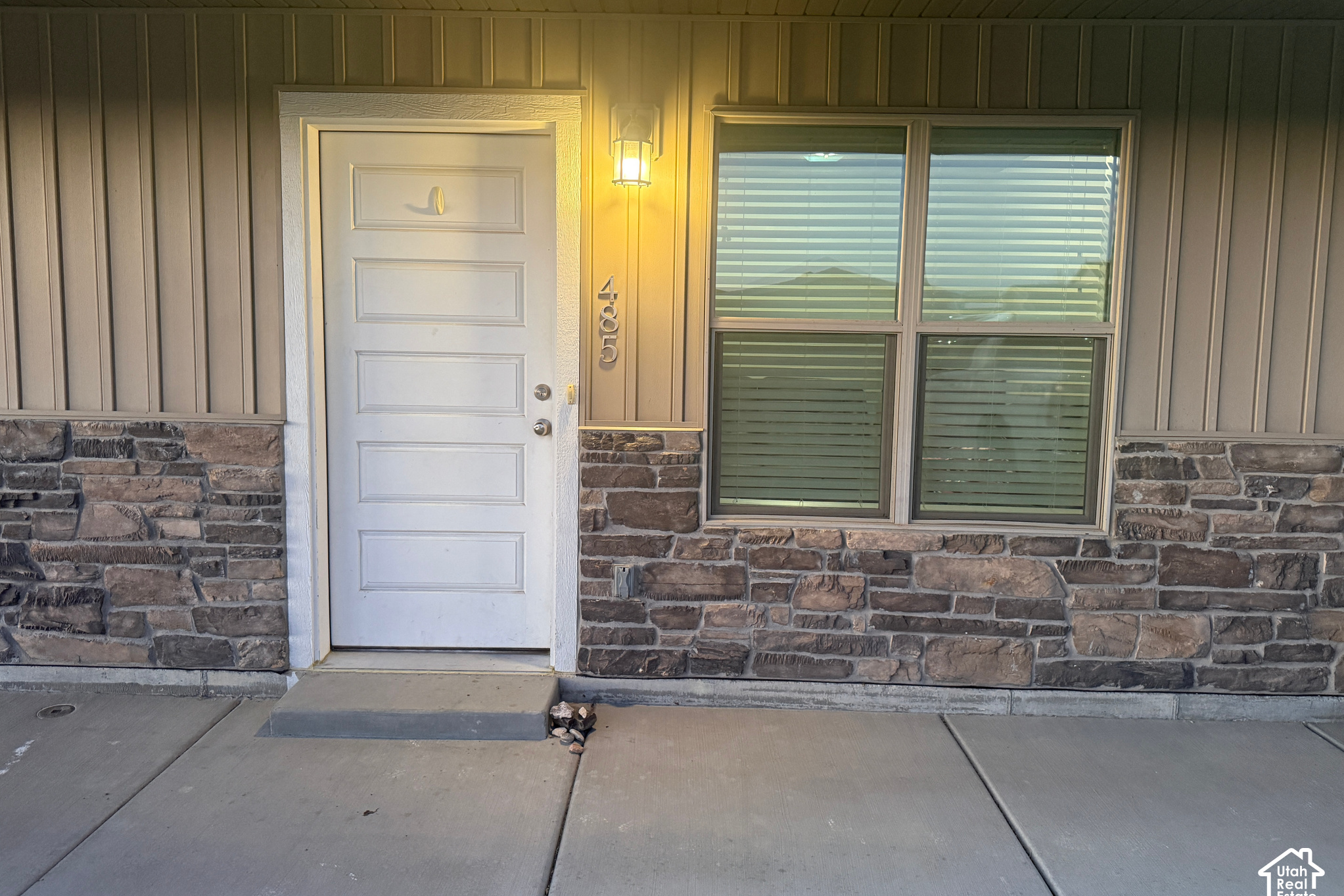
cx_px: 672
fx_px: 933
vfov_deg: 51.2
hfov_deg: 71.5
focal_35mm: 25
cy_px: 422
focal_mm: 6.76
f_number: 1.78
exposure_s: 1/60
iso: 400
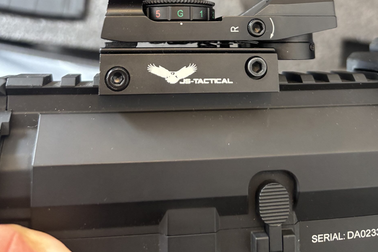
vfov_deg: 32.9
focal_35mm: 37
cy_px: -1
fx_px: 388
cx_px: 189
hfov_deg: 51.9
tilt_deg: -80.4
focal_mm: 5.96
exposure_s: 1/50
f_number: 1.6
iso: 320
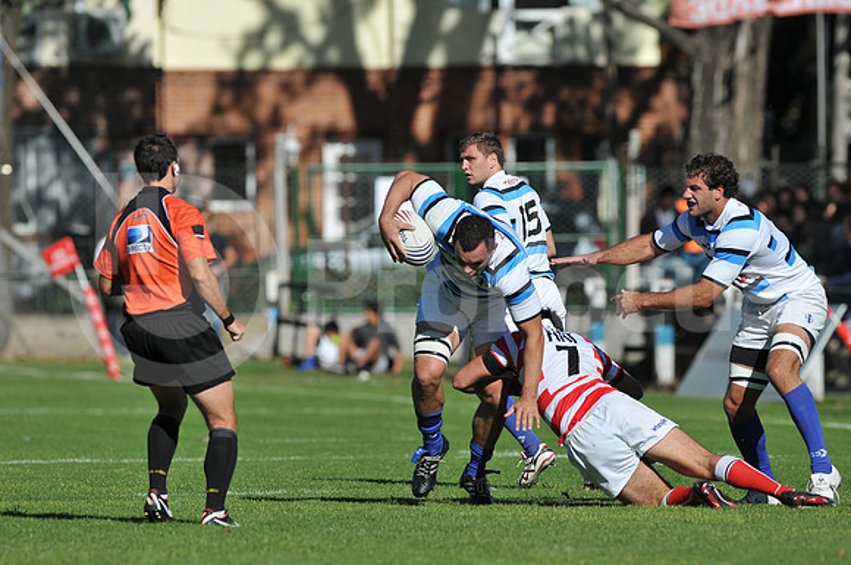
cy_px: 282
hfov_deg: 4.6
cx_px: 426
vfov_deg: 3.0
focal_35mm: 450
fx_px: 10623
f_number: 3.5
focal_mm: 300
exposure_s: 1/4000
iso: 200
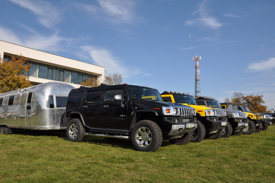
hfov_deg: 67.4
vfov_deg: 47.8
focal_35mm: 27
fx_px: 206
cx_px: 138
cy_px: 92
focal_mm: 18
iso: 200
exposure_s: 1/320
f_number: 9
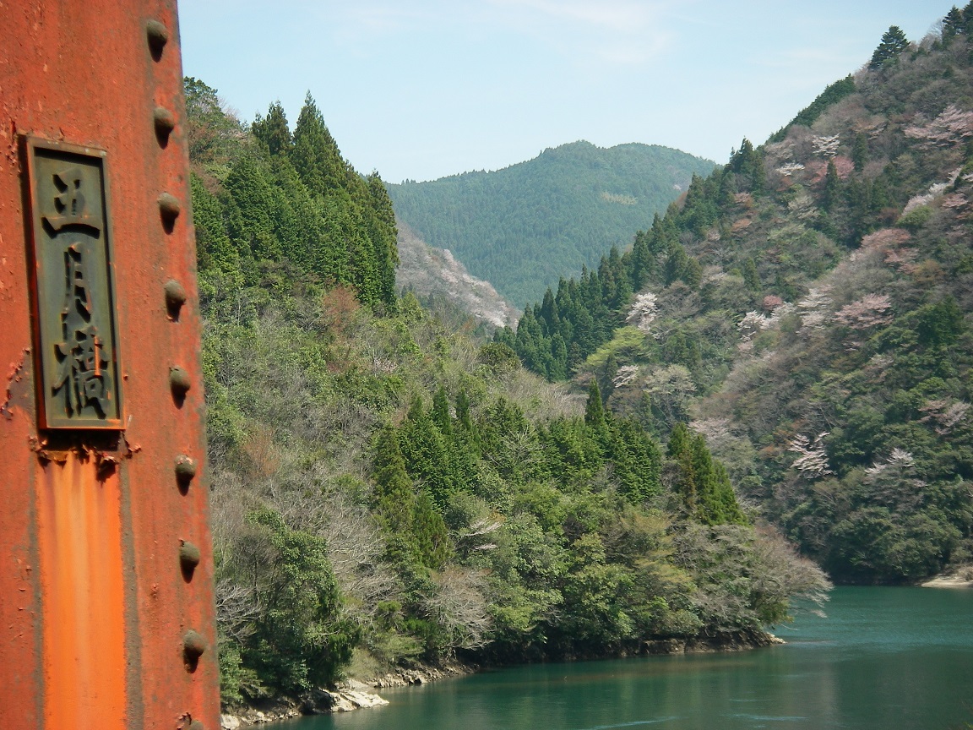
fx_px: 2727
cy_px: 365
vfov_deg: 15.2
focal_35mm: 97
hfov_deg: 20.2
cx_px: 486
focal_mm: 16
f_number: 3.9
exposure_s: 1/250
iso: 64
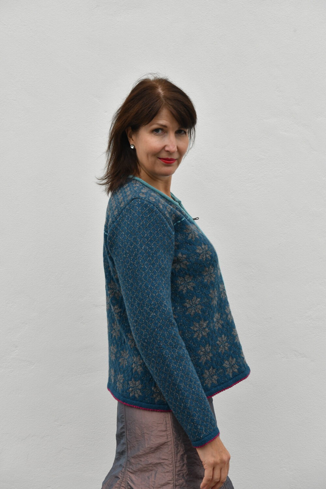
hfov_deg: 19.5
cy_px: 244
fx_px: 951
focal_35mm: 70
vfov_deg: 28.8
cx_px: 163
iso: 1600
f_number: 11
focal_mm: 70
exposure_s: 1/500
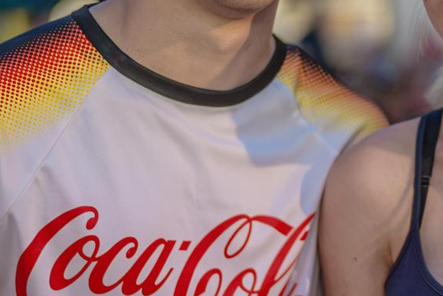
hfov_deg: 17.0
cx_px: 420
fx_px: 1453
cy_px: 165
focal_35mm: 118
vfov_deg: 11.6
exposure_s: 1/160
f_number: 1.2
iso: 1000
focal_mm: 35
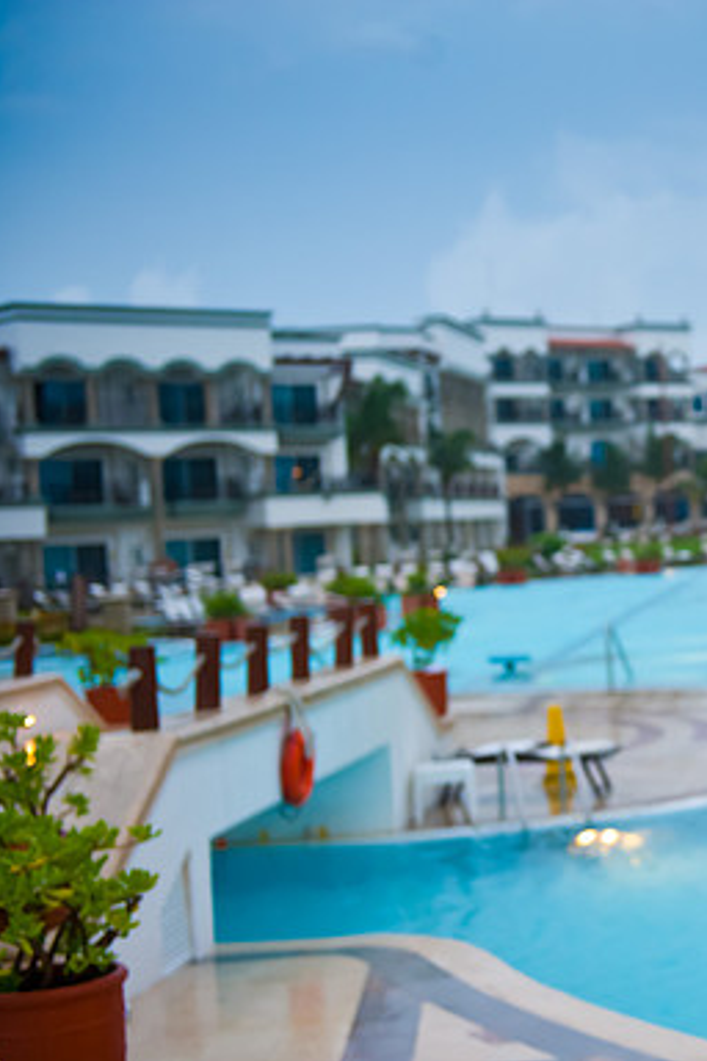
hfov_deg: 19.2
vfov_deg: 29.7
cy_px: 530
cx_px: 790
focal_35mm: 68
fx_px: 2003
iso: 1600
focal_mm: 45
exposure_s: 1/125
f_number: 3.2
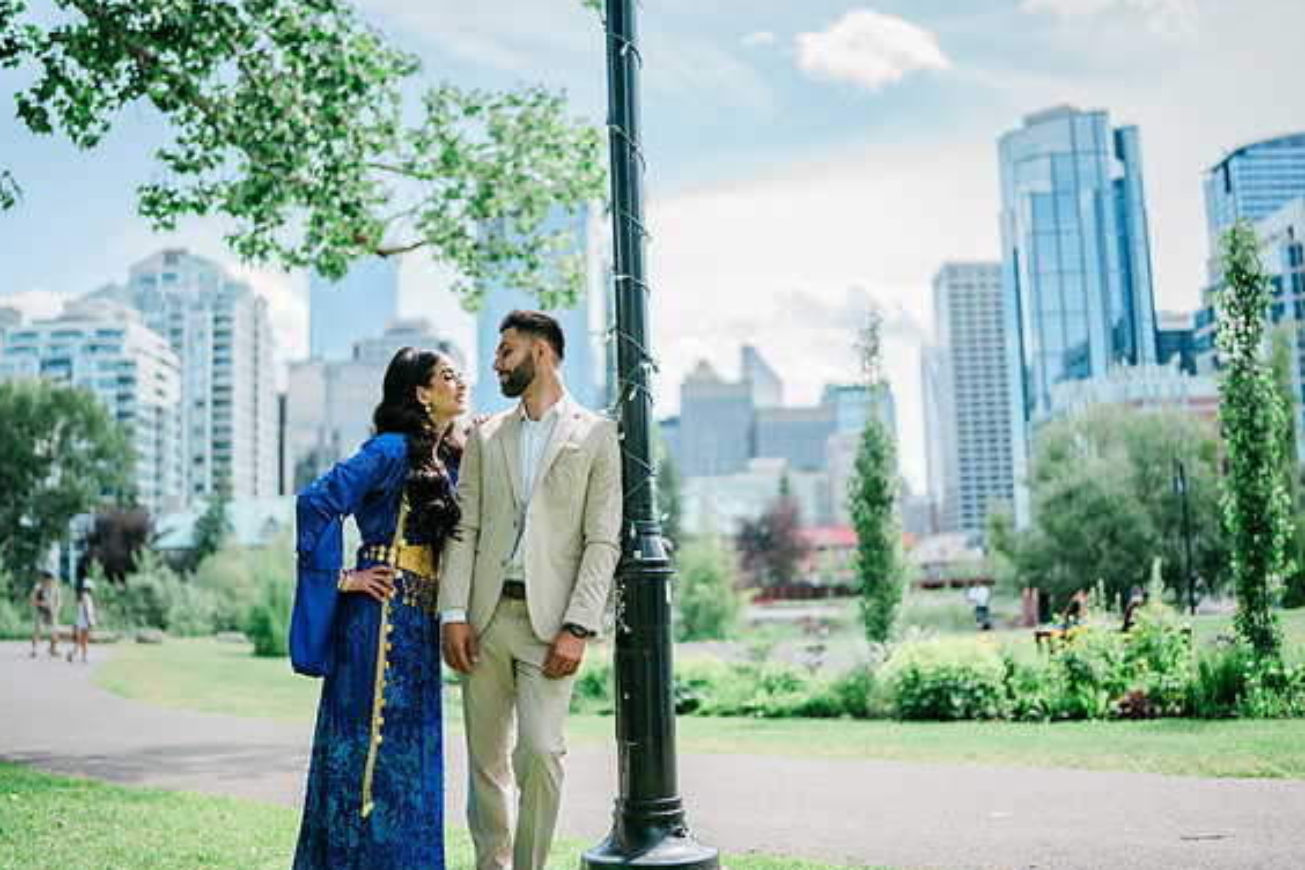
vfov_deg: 36.9
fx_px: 1305
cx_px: 648
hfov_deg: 53.1
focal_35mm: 36
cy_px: 443
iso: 125
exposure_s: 1/3200
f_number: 1.2
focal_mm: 35
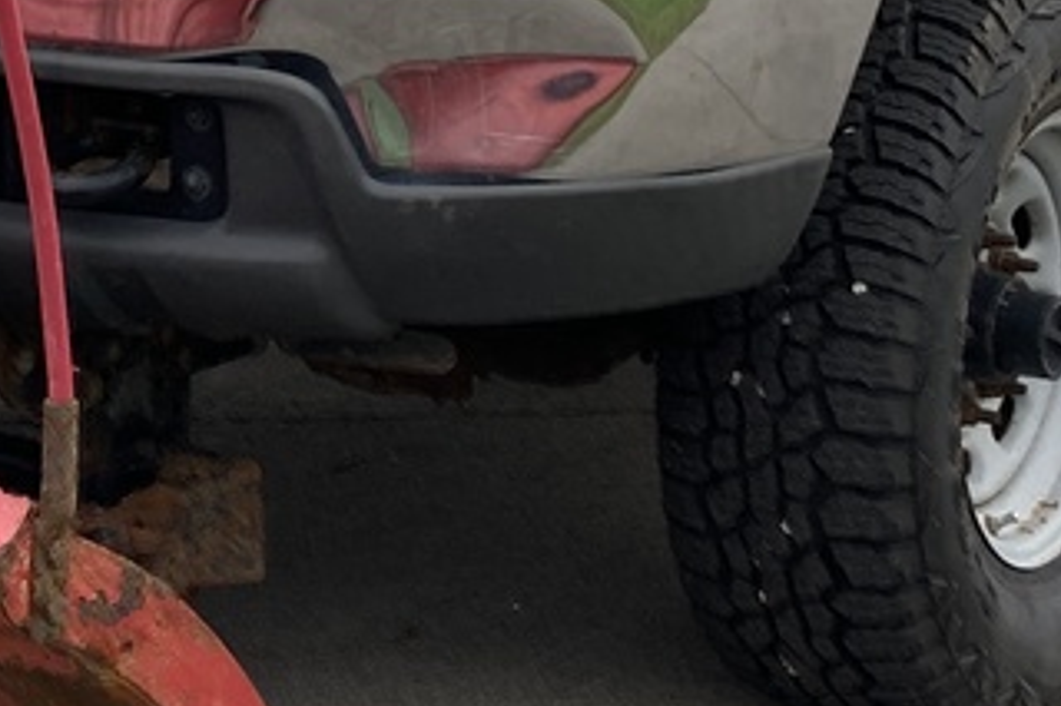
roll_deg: +1.8
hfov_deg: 15.3
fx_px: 3859
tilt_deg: -9.3
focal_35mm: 131
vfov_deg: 10.4
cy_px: 13
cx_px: -27
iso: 20
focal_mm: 3.99
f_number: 1.8
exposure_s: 1/307
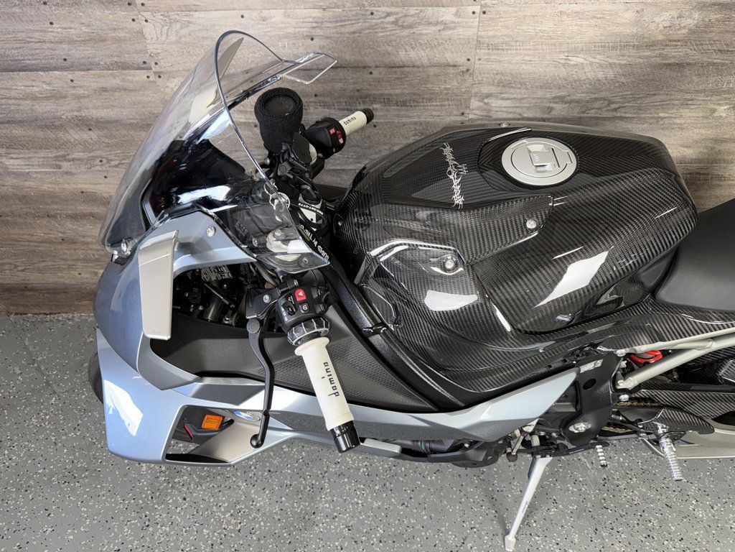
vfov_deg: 56.8
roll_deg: +2.2
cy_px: 276
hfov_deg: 71.6
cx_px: 368
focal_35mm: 24
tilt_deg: -35.8
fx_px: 510
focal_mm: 6.76
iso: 80
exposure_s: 1/29
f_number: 1.78
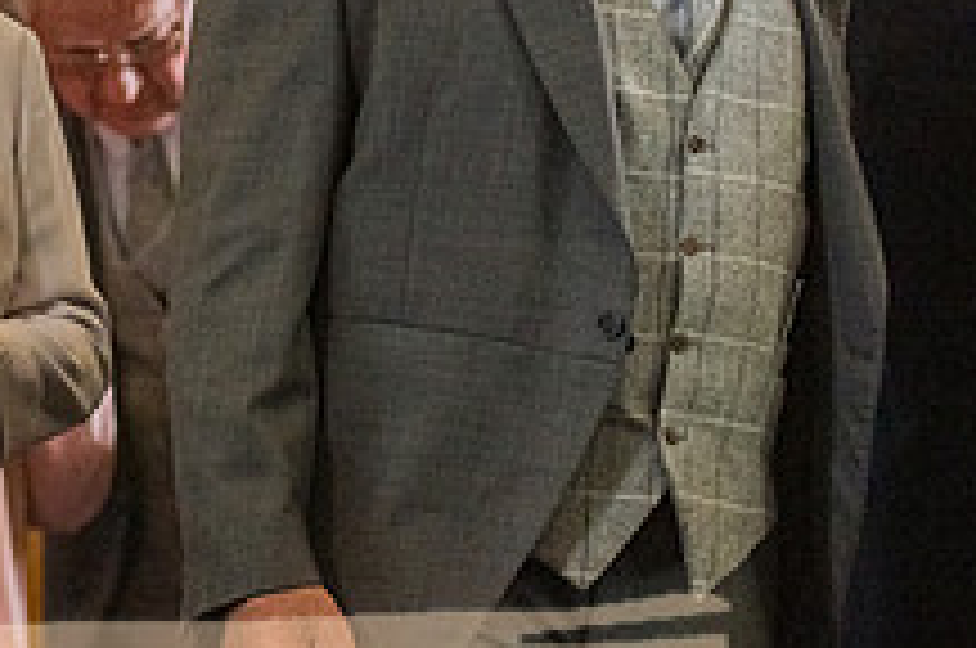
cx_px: 76
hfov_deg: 6.4
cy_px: 158
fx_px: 8690
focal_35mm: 321
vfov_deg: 4.3
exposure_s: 1/400
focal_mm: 120
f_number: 2.8
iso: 5000
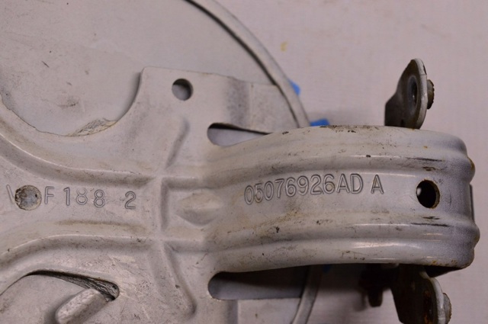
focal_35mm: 68
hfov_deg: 29.9
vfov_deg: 20.1
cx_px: 244
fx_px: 914
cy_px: 162
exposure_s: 1/200
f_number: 8
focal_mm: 45
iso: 1600
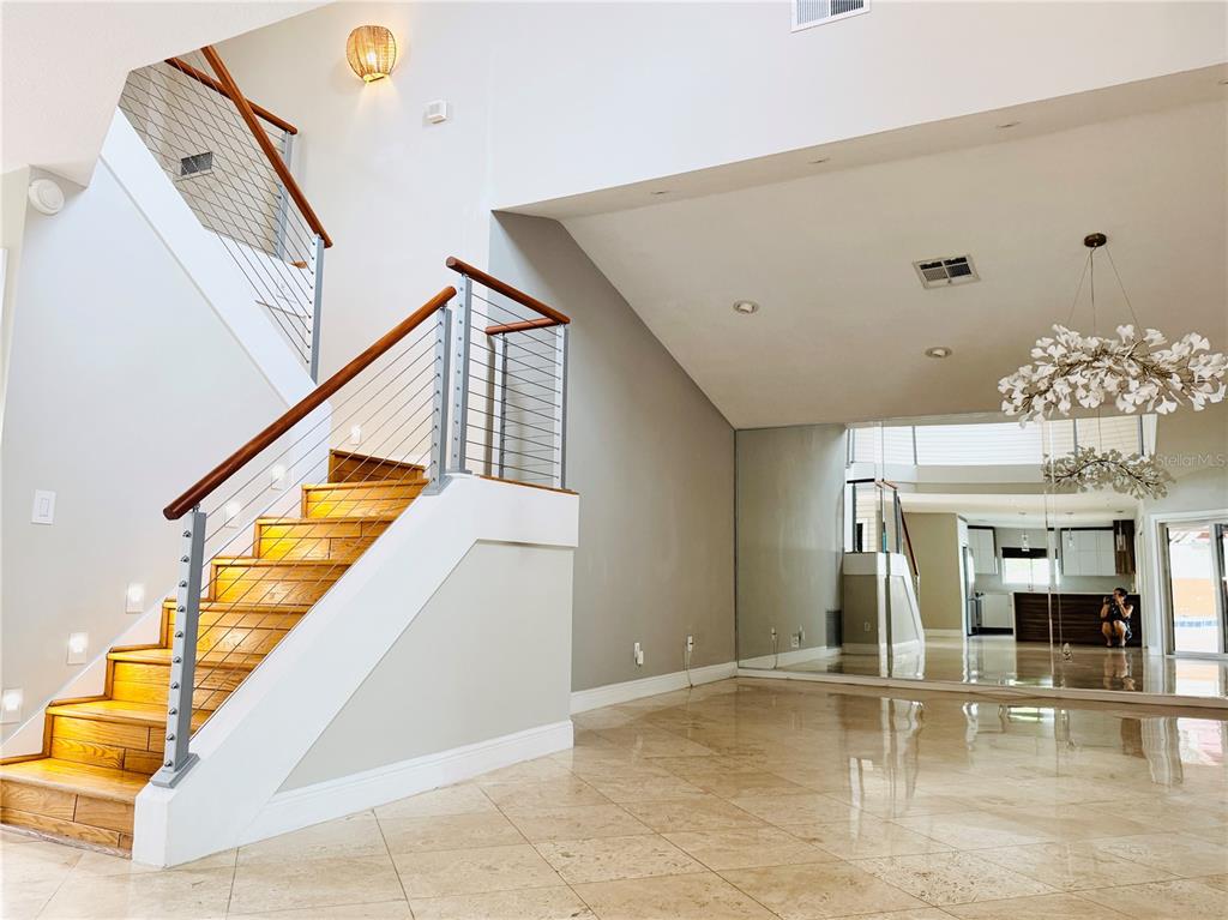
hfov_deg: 71.6
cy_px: 460
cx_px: 614
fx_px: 851
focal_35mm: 24
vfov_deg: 56.8
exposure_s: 1/120
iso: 200
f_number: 1.78
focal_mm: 6.76
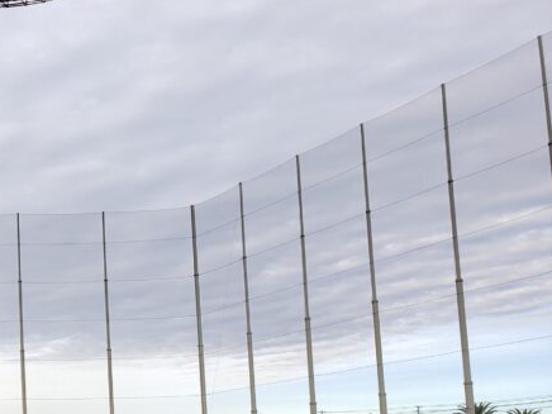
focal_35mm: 61
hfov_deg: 28.2
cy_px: 373
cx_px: -89
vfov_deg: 23.4
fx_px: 973
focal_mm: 4.3
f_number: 2.4
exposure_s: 1/501
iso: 50
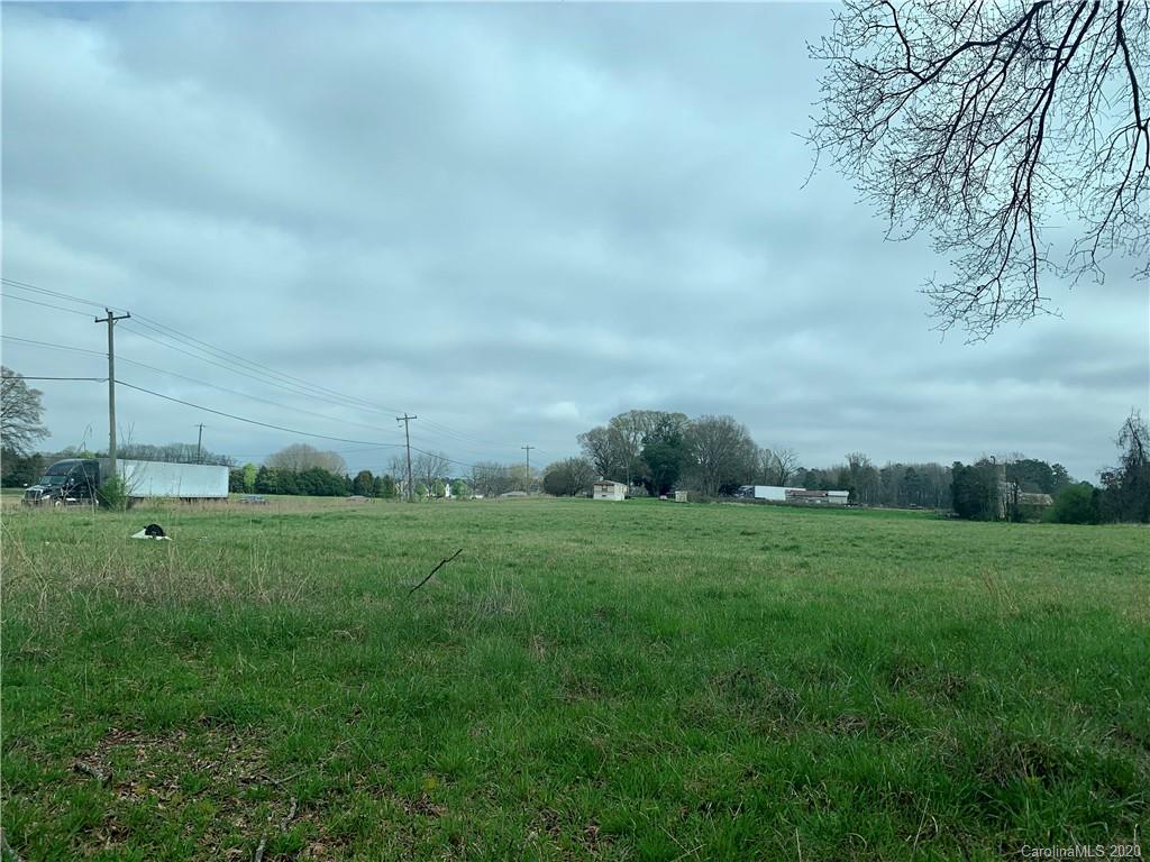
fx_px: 864
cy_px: 431
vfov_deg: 53.1
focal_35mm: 26
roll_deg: -1.9
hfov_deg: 67.3
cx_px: 575
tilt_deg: +5.4
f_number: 1.8
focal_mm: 4.25
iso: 25
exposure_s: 1/2915
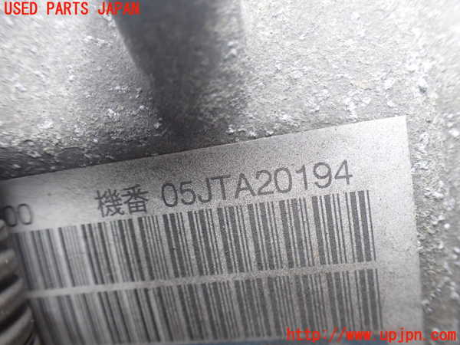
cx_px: 230
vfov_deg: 46.8
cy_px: 172
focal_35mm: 30
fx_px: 399
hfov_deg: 60.0
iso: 250
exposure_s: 1/125
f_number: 2.3
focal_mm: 5.4
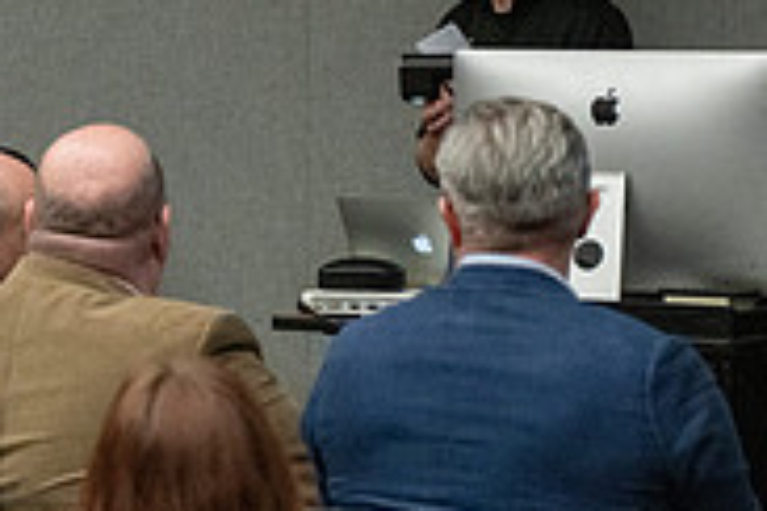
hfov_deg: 9.0
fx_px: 4729
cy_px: 73
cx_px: -398
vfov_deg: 6.2
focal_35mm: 222
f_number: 4
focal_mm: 70
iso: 10000
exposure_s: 1/500
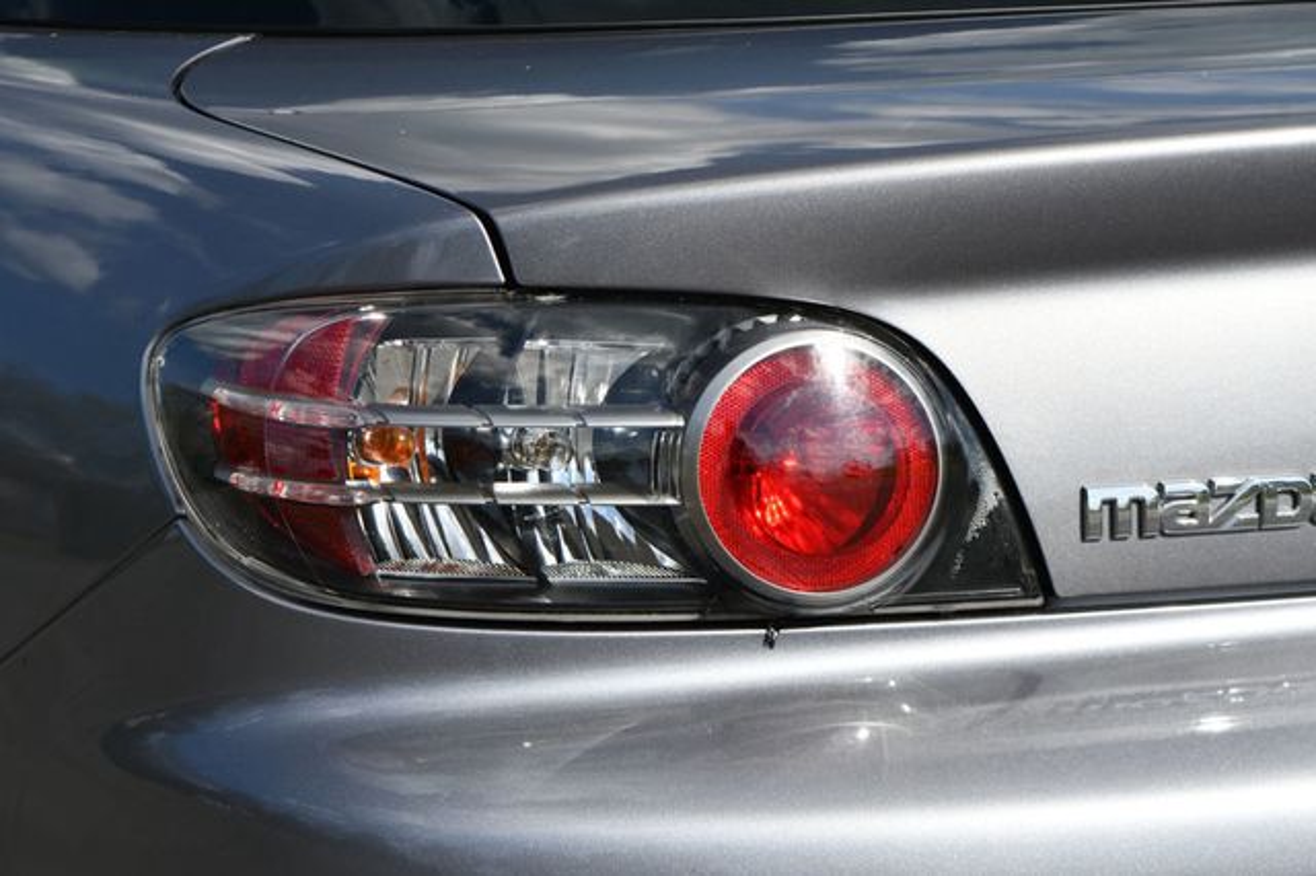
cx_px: 658
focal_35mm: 129
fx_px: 4713
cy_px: 438
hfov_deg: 15.9
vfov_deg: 10.6
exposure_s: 1/320
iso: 100
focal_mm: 86
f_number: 9
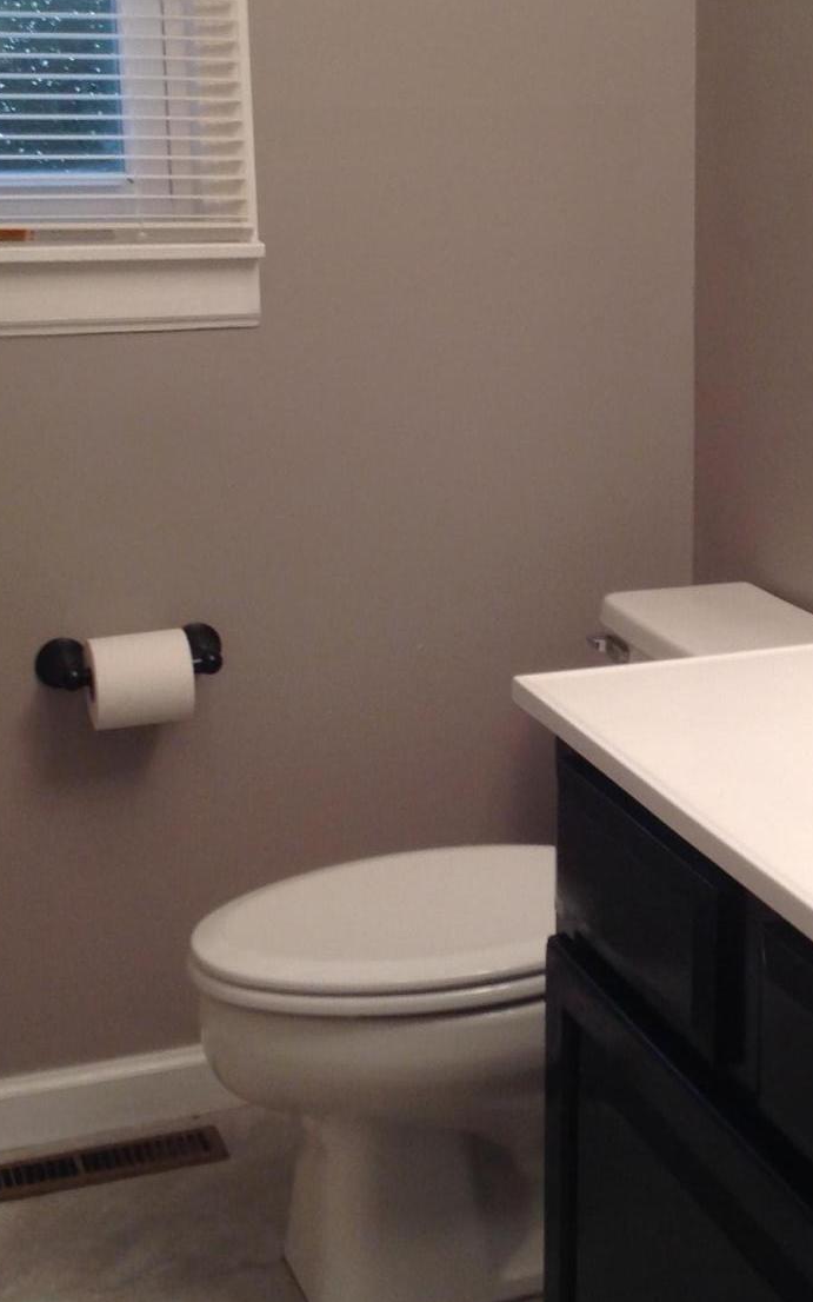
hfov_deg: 19.3
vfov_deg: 30.6
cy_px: 555
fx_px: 2376
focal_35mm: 67
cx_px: 595
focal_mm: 4.28
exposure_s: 1/15
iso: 50
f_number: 2.4
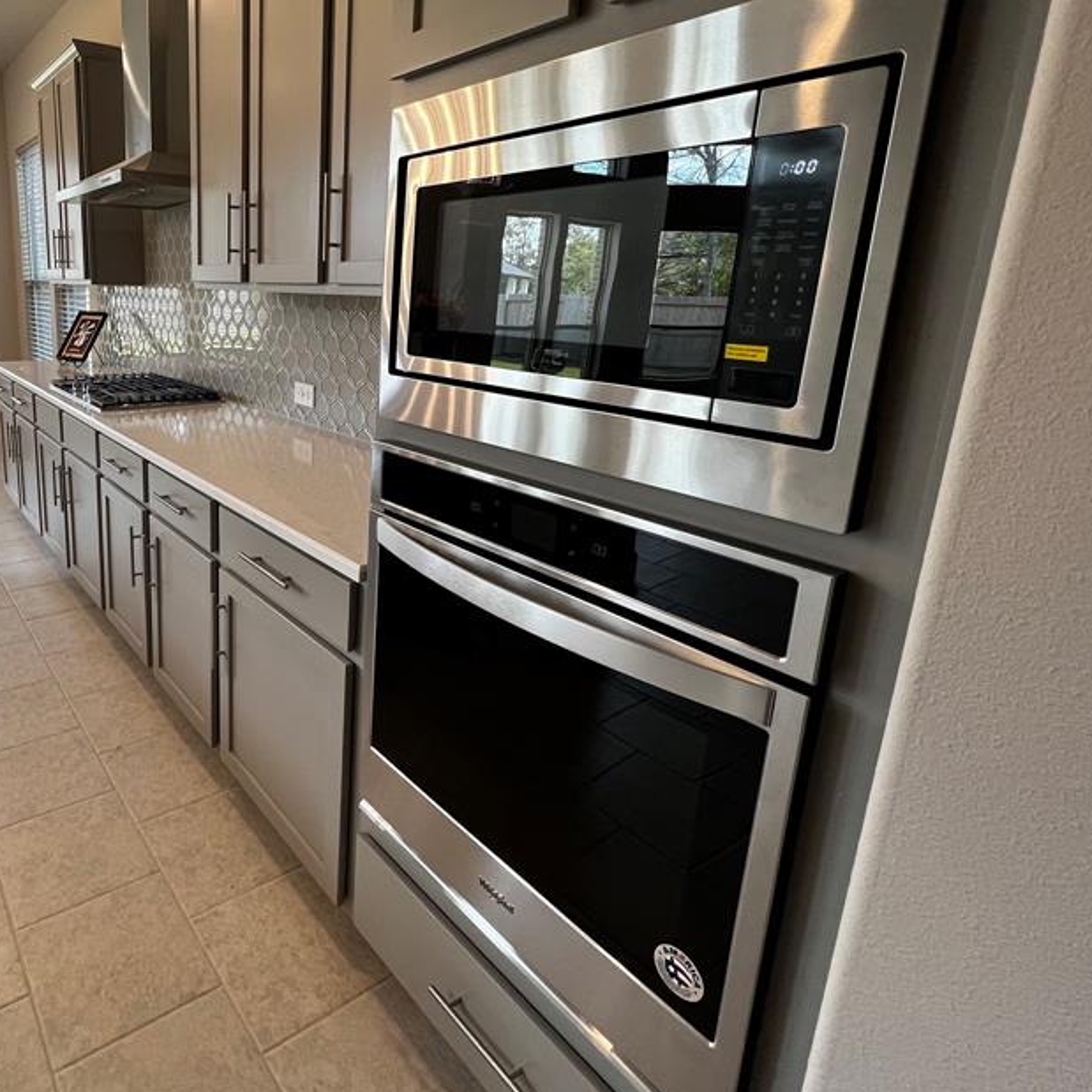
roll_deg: -0.9
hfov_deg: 73.3
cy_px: 452
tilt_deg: -12.9
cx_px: 300
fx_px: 678
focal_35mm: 19
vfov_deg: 77.0
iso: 125
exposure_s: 1/120
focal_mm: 1.57
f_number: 1.8
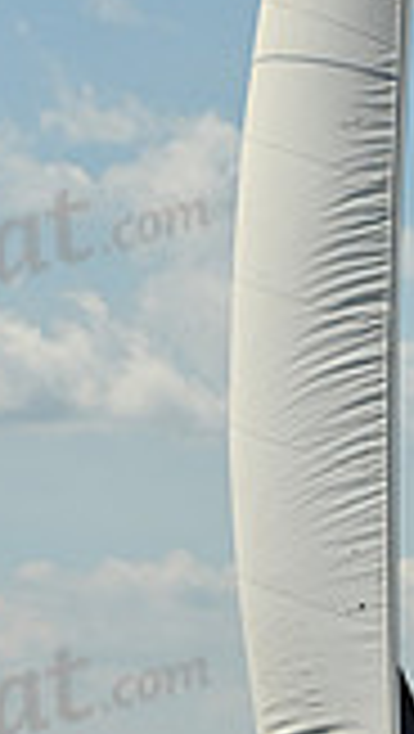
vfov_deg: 6.1
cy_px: -18
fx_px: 6891
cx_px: 443
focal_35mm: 354
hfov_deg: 3.4
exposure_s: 1/1250
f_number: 11
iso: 250
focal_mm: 95
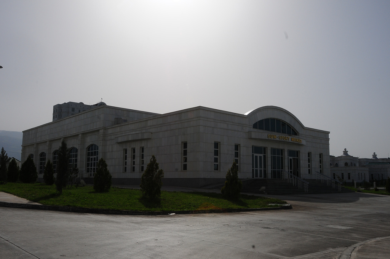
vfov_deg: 39.9
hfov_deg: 57.3
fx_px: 357
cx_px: 195
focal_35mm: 33
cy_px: 130
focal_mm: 22
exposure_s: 1/1000
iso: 250
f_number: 16
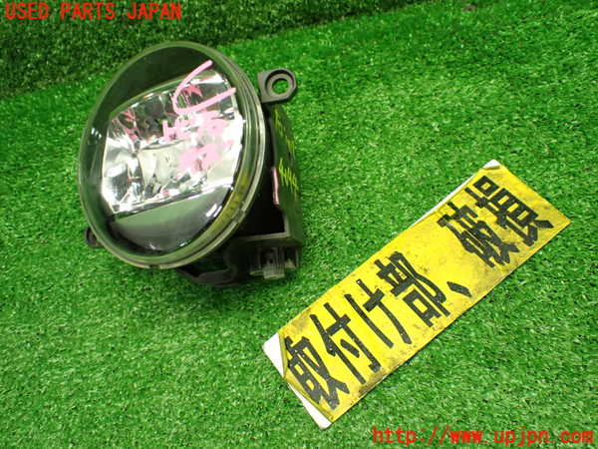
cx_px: 299
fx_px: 553
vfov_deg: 44.2
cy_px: 224
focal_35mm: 32
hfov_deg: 56.8
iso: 800
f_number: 2.4
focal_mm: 5.79
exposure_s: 1/125
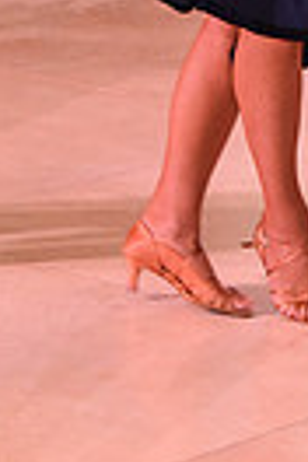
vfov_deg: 7.1
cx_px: 19
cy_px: -276
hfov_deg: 4.8
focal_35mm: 285
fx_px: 3657
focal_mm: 65
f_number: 5.6
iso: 2500
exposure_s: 1/320
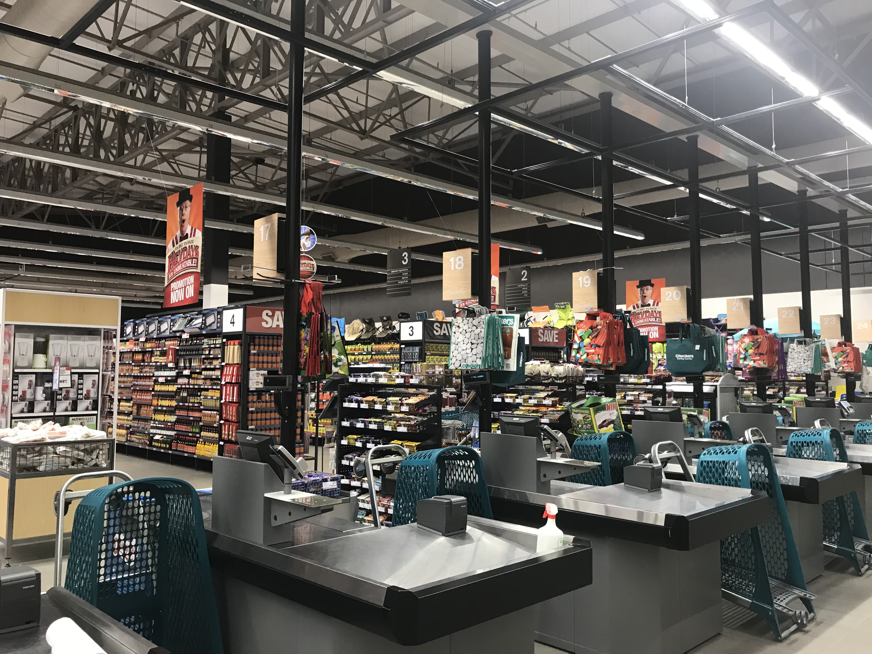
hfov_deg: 63.4
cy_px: 327
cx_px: 436
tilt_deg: +2.7
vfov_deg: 49.7
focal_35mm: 28
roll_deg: -0.5
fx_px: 705
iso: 32
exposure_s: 1/25
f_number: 1.8
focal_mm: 3.99
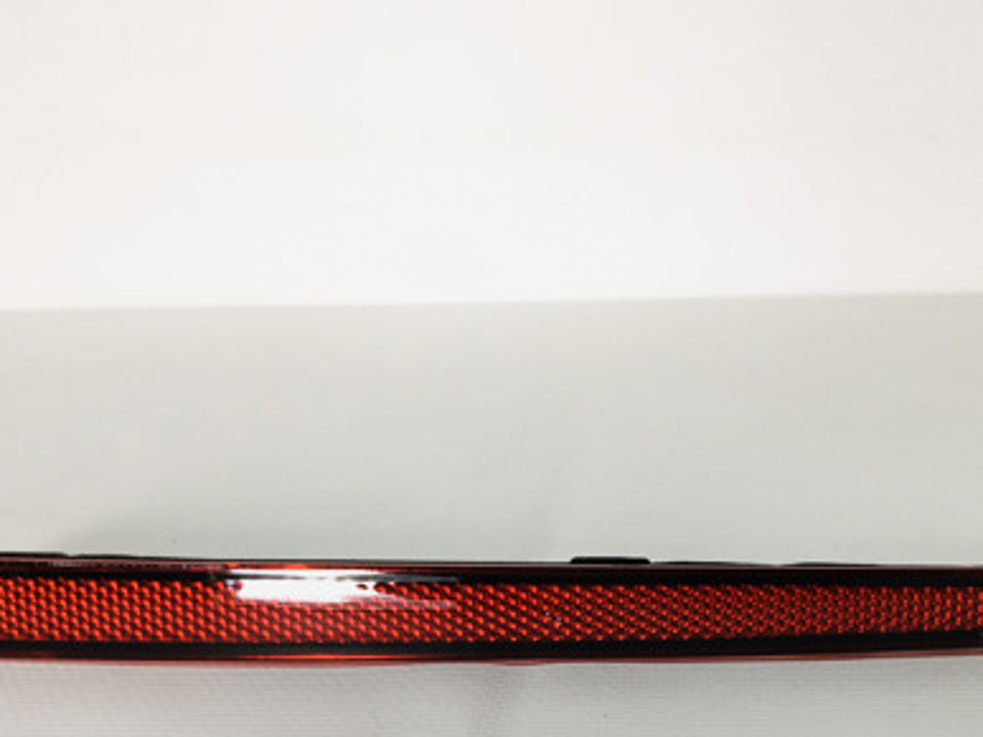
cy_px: 572
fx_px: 1363
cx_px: 587
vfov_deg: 29.7
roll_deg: -0.2
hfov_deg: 39.5
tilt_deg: -20.1
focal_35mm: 48
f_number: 2.2
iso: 25
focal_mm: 4.15
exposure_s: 1/33
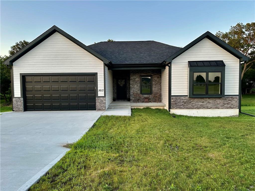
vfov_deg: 56.8
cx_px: 128
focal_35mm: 24
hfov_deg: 71.6
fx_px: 177
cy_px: 96
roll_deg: +0.4
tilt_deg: -2.9
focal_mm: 6.86
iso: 64
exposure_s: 1/142
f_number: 1.78
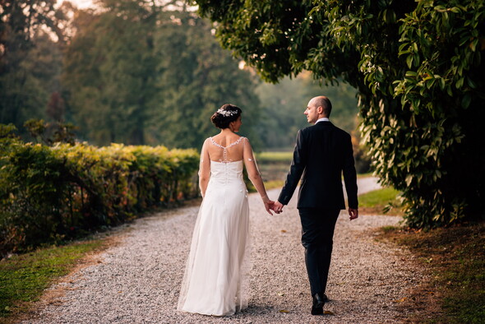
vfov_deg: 16.1
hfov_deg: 23.9
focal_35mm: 85
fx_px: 1146
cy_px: 162
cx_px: 242
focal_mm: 85
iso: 125
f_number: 2
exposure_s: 1/500
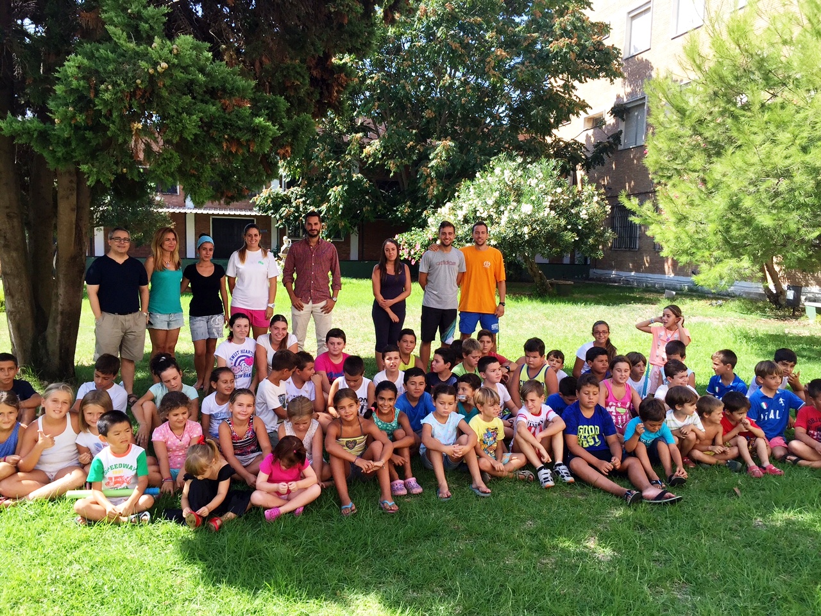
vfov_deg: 48.2
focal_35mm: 29
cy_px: 308
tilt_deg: -5.8
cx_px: 410
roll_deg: -2.9
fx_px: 688
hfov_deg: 61.7
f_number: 2.2
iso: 32
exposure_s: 1/581
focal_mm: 4.15
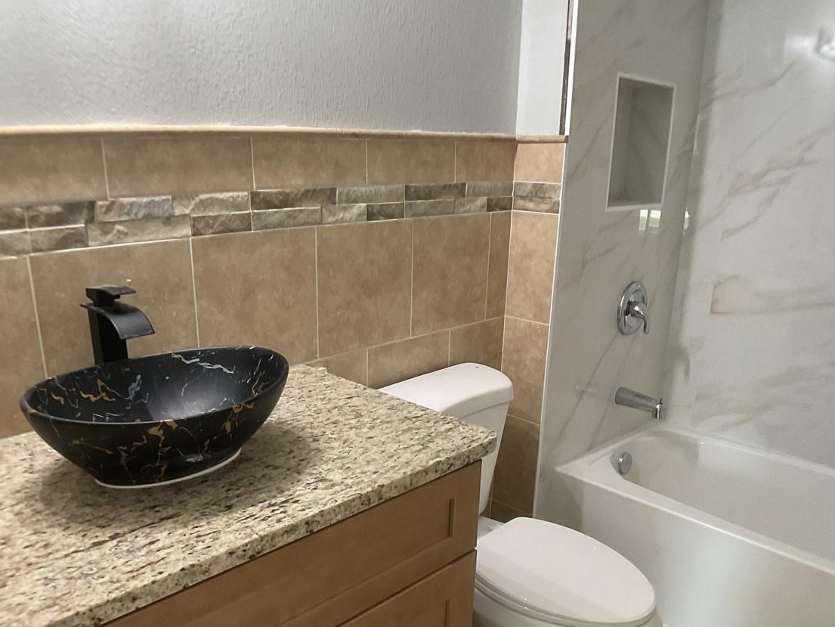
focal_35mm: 42
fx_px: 1013
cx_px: 373
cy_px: 414
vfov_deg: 34.1
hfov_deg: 44.7
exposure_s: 1/60
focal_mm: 3
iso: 160
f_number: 1.8
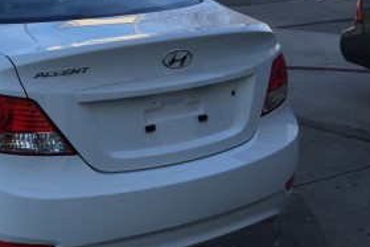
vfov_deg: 19.8
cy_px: 129
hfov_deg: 27.5
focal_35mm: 69
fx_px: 710
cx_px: -3
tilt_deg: -15.0
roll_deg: +0.9
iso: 32
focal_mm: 4.15
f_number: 2.2
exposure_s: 1/1199
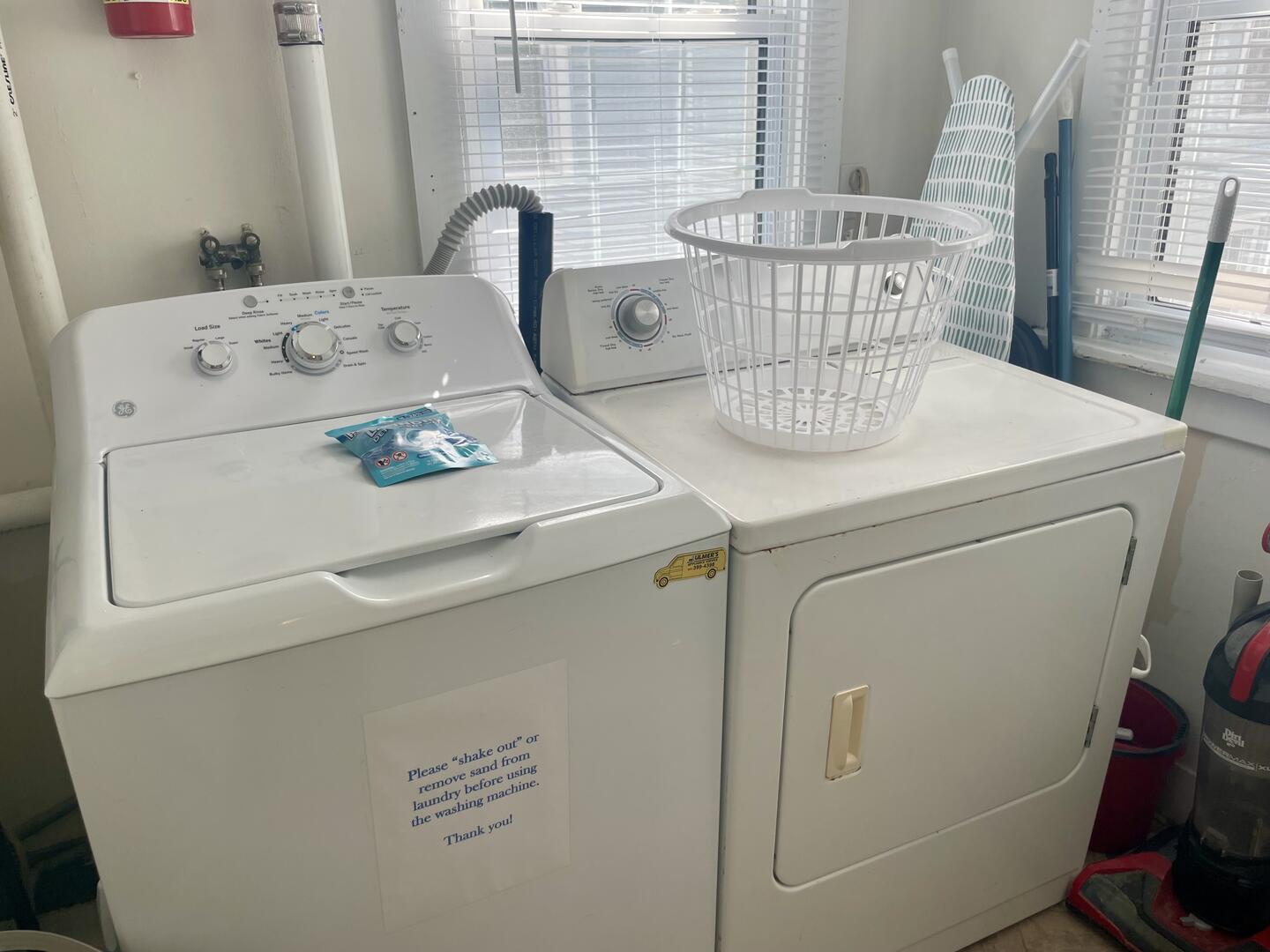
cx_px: 635
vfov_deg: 53.1
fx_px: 954
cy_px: 476
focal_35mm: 26
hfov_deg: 67.3
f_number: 1.6
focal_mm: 4.2
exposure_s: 1/305
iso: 32
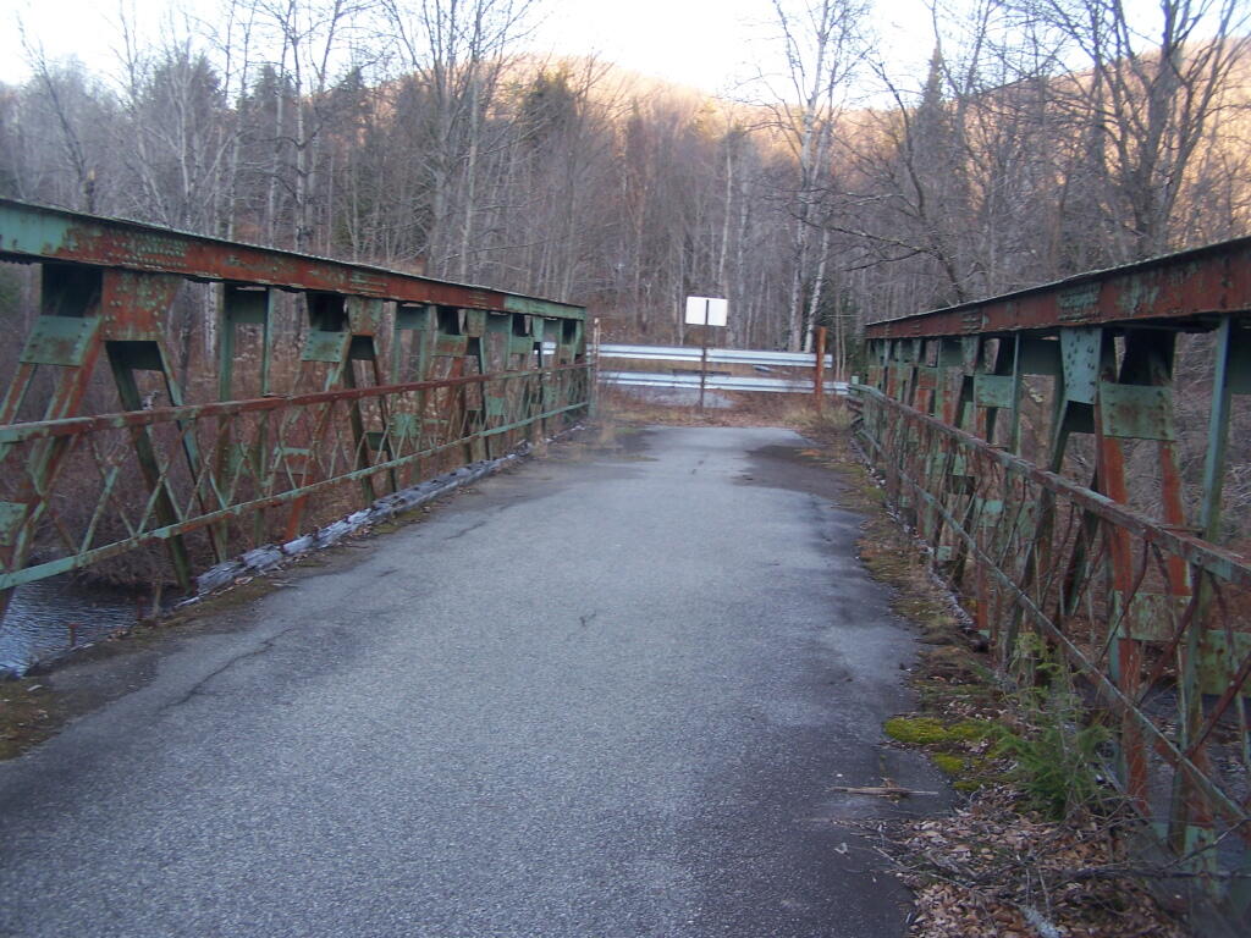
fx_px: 1373
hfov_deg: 49.0
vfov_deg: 37.7
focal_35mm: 38
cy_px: 469
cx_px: 626
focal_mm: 6.3
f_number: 2.8
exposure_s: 1/100
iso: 80
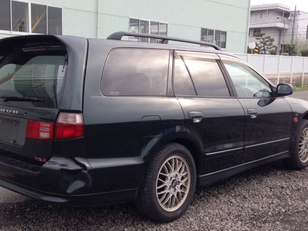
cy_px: 117
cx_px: 133
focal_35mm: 45
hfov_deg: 42.0
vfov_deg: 32.2
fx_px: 400
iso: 50
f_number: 2.4
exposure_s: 1/433
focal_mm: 4.12
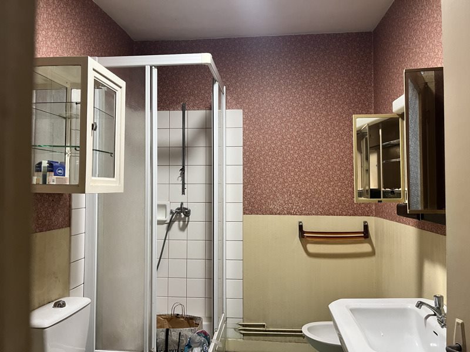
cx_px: 235
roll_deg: -0.4
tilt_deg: +1.0
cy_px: 176
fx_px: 353
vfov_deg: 53.1
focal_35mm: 26
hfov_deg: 67.3
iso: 250
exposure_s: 1/50
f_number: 1.6
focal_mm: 5.1
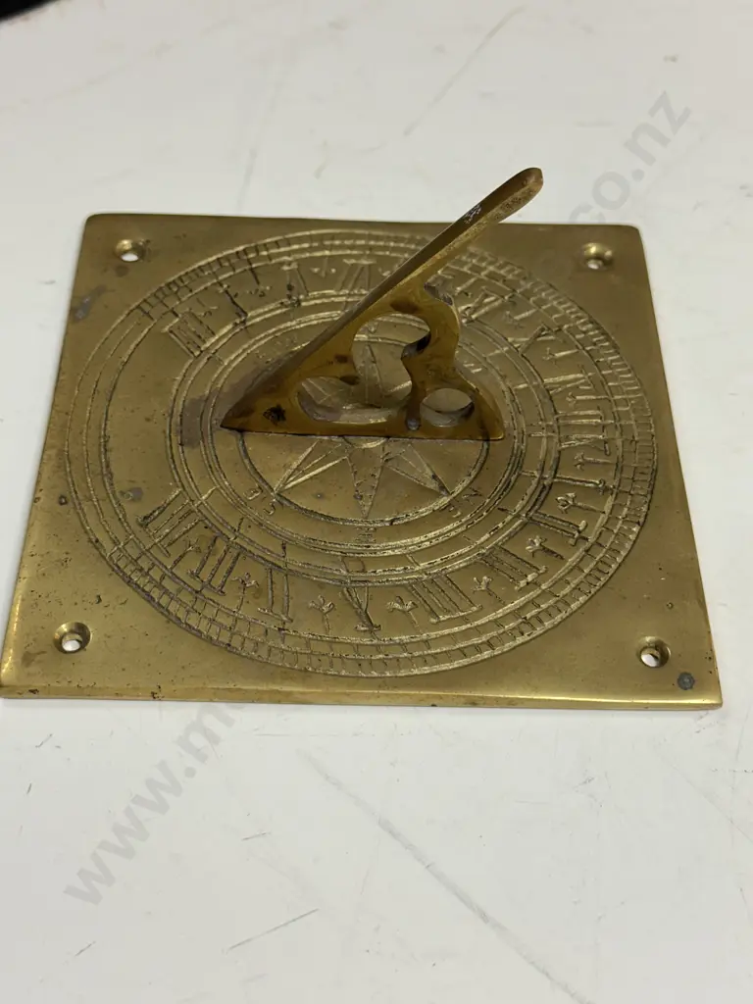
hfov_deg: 30.3
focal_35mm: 48
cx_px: 376
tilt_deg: -51.2
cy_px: 502
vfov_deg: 39.7
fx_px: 1392
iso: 64
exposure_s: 1/50
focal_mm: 6.86
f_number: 1.78
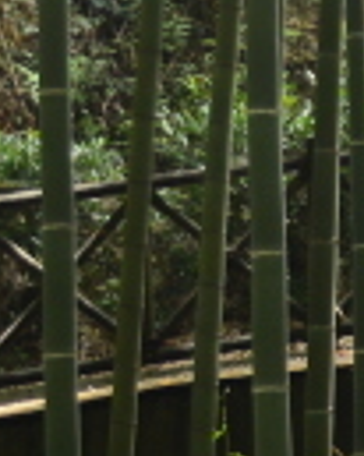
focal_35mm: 268
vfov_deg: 7.2
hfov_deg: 5.3
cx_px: 1265
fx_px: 3613
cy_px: 203
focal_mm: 24
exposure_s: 1/250
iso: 400
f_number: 4
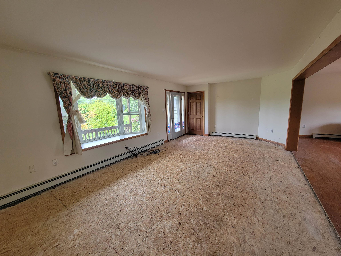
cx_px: 170
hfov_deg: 106.2
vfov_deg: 89.9
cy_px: 128
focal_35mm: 13
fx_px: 128
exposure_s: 1/60
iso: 80
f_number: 2.2
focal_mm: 2.2
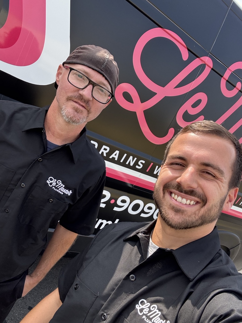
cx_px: 121
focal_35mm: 30
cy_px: 162
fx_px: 280
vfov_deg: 60.0
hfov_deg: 46.8
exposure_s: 1/581
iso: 25
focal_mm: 2.69
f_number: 1.9
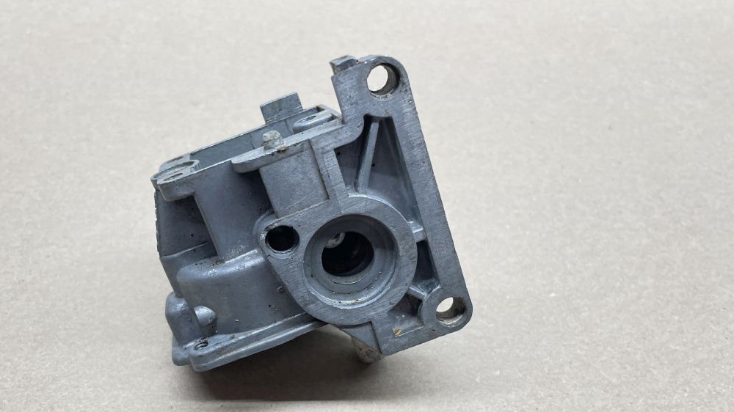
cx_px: 300
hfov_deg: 57.7
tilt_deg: -51.9
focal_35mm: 34
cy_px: 268
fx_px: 662
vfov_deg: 34.4
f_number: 1.6
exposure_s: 1/100
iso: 80
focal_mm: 4.2
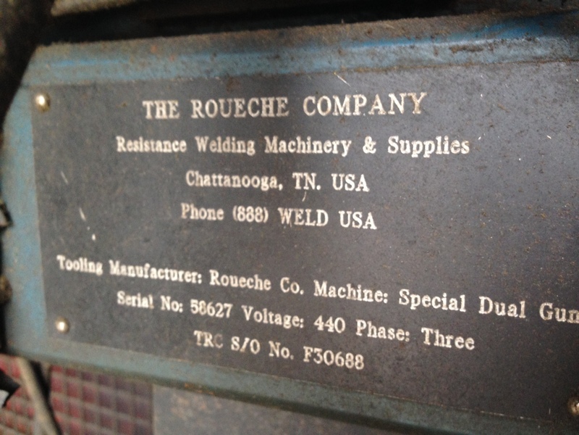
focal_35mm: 33
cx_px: 290
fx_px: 552
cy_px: 218
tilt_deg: -9.6
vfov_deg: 42.9
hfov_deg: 55.4
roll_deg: +1.0
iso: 200
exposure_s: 1/20
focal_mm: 4.12
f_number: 2.4
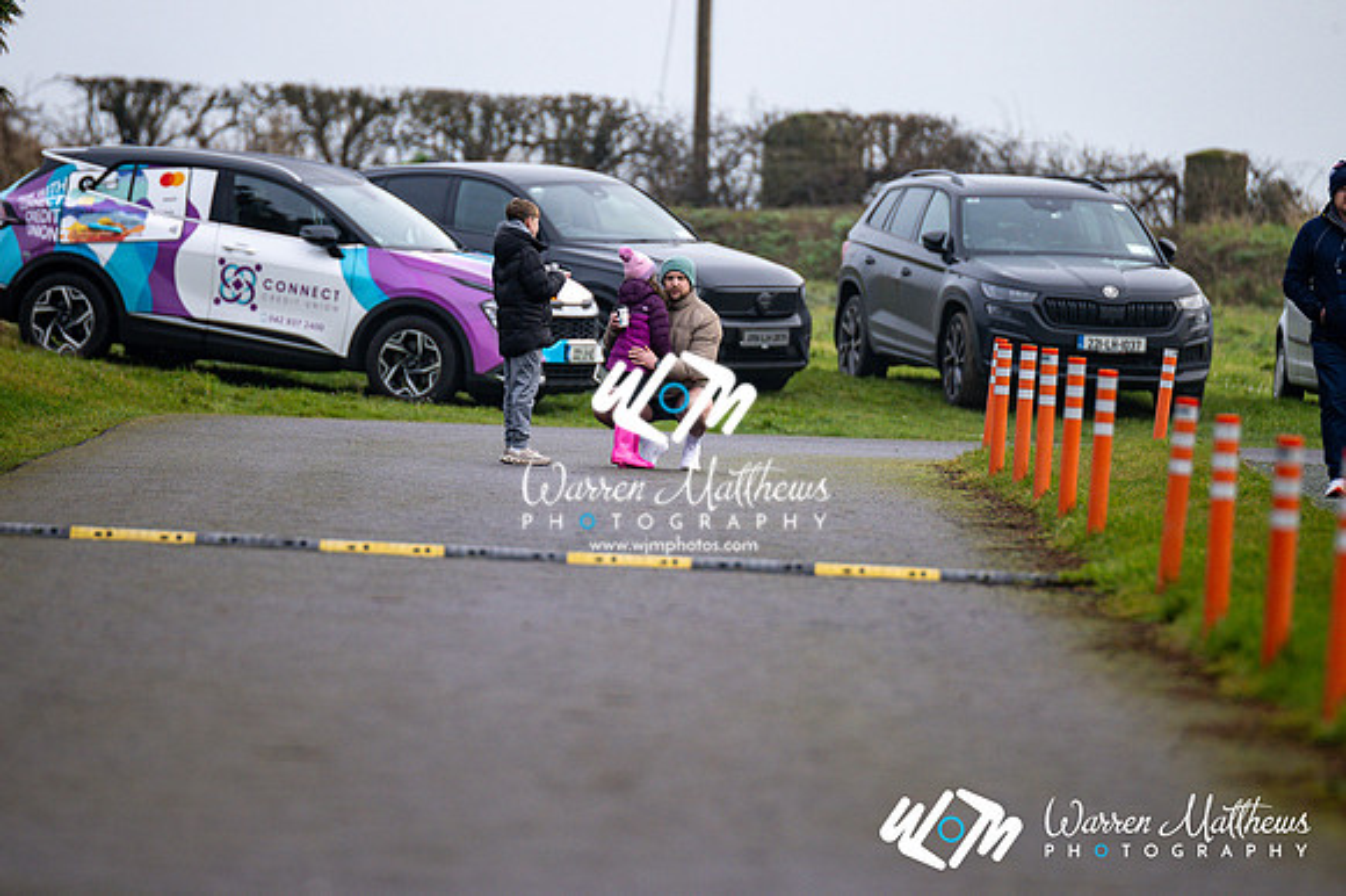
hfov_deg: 4.6
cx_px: 673
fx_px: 16815
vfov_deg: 3.1
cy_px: 448
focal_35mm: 450
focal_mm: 300
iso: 400
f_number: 2.8
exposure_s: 1/1600
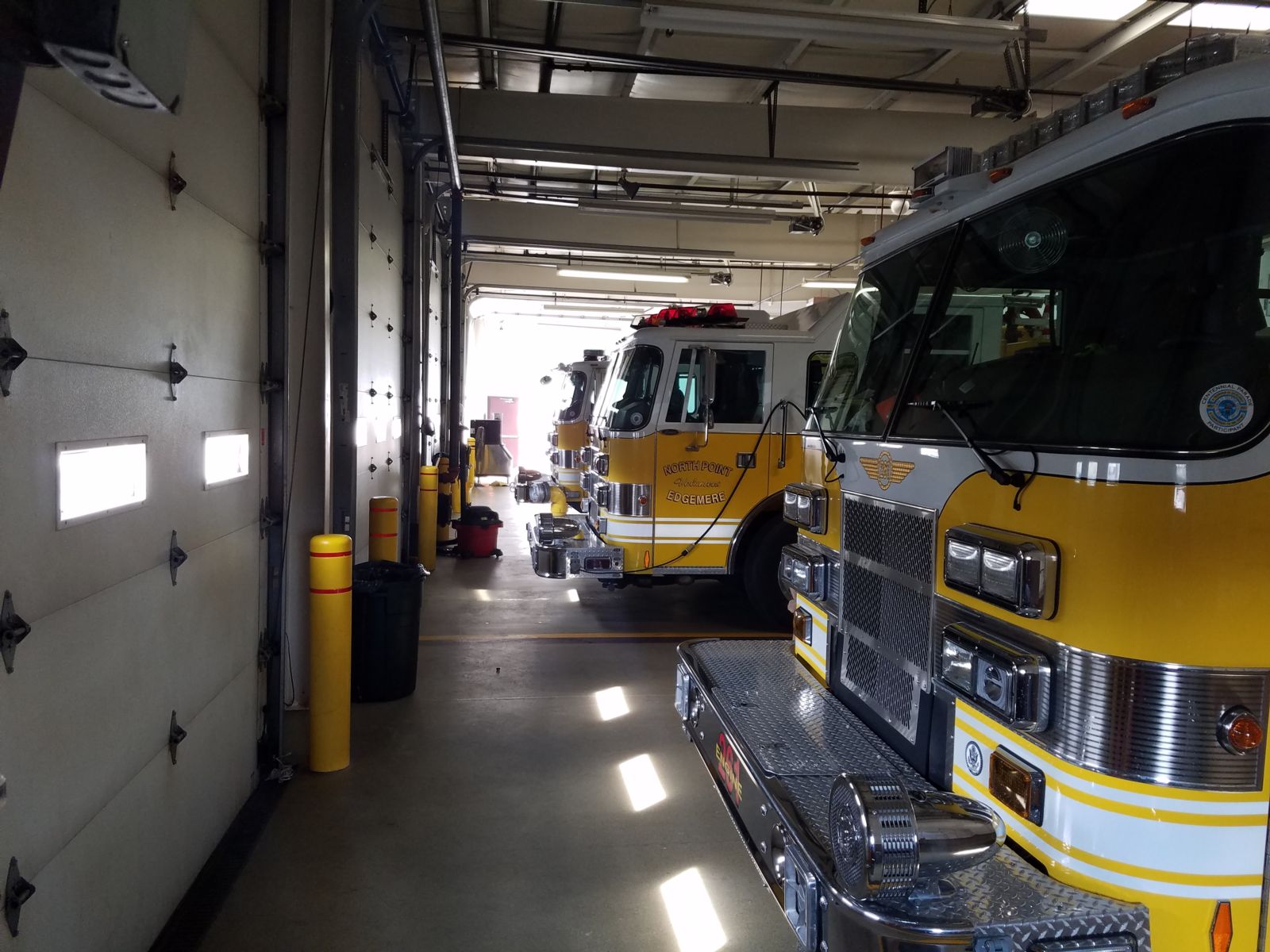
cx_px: 635
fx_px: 954
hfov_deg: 67.3
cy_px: 476
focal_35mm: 26
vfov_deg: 53.1
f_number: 1.7
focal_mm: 4.2
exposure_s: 1/60
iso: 125
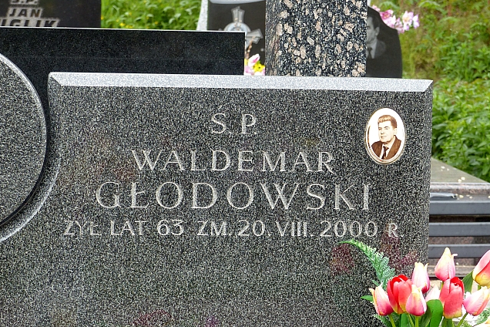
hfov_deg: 12.9
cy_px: 180
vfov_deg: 8.6
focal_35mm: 159
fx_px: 2164
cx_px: 246
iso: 100
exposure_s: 1/200
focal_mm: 27.4
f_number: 4
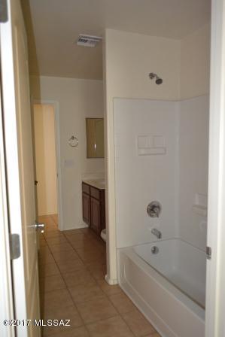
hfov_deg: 48.0
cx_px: 112
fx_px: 253
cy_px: 168
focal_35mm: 27
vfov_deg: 67.4
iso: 2200
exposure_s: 1/60
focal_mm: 18
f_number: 3.5
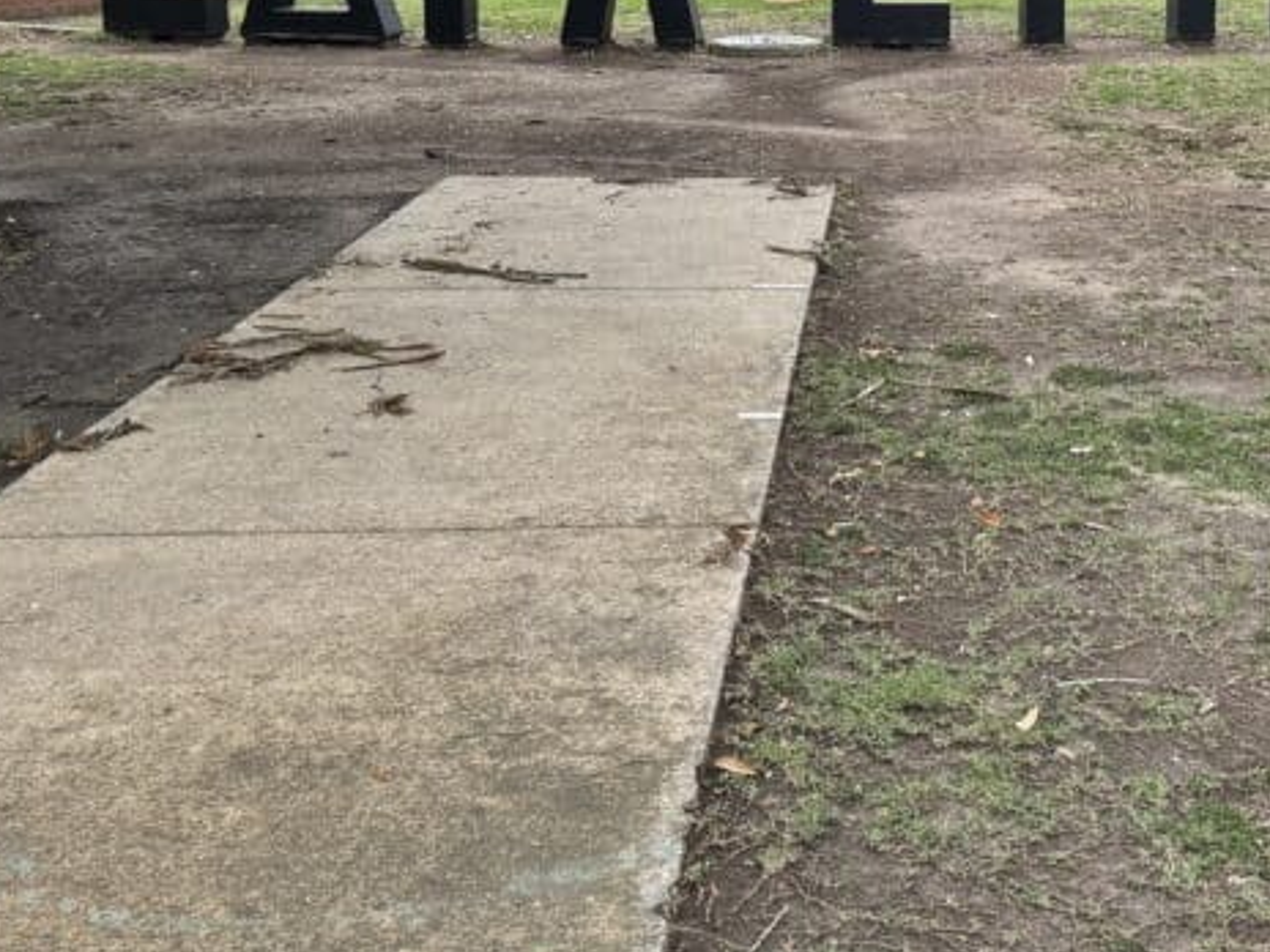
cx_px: 925
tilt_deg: -4.9
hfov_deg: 35.5
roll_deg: +0.2
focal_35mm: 53
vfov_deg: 26.5
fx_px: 1944
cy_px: 66
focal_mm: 6.76
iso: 100
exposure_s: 1/121
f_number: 1.78
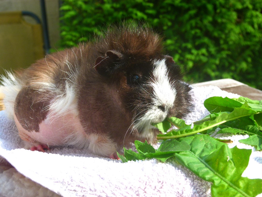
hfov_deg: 30.7
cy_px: 98
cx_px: 131
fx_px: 477
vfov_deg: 23.3
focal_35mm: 63
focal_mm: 11.3
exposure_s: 1/320
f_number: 4
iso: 100
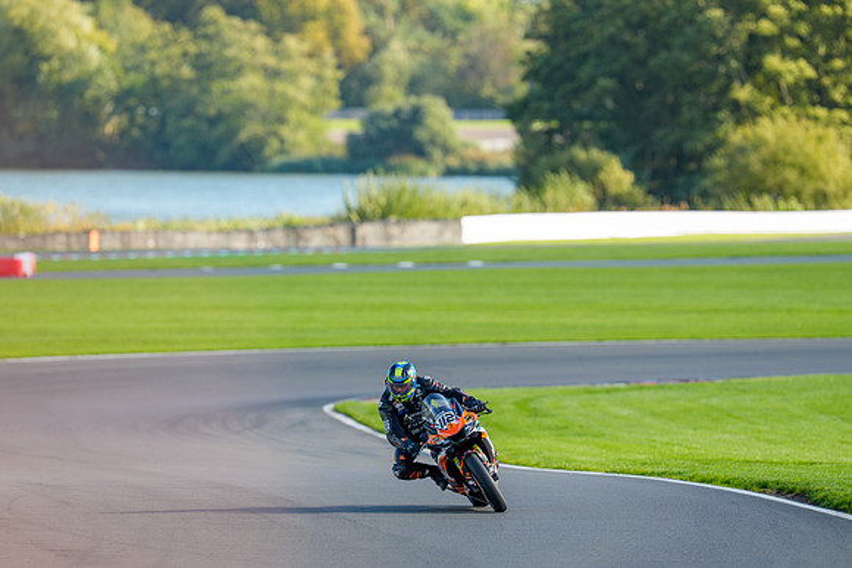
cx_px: 426
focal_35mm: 400
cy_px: 284
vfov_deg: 3.4
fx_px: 9468
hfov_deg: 5.2
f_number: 4.5
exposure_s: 1/400
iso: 125
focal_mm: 400
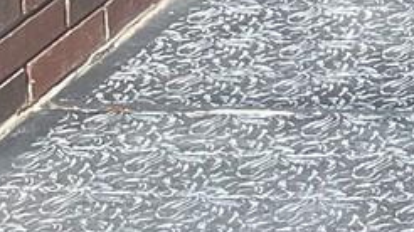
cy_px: -674
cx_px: 1210
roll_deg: +0.4
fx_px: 1942
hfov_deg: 9.6
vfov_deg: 5.9
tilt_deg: -4.4
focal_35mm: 177
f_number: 1.6
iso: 32
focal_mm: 5.1
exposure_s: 1/1456
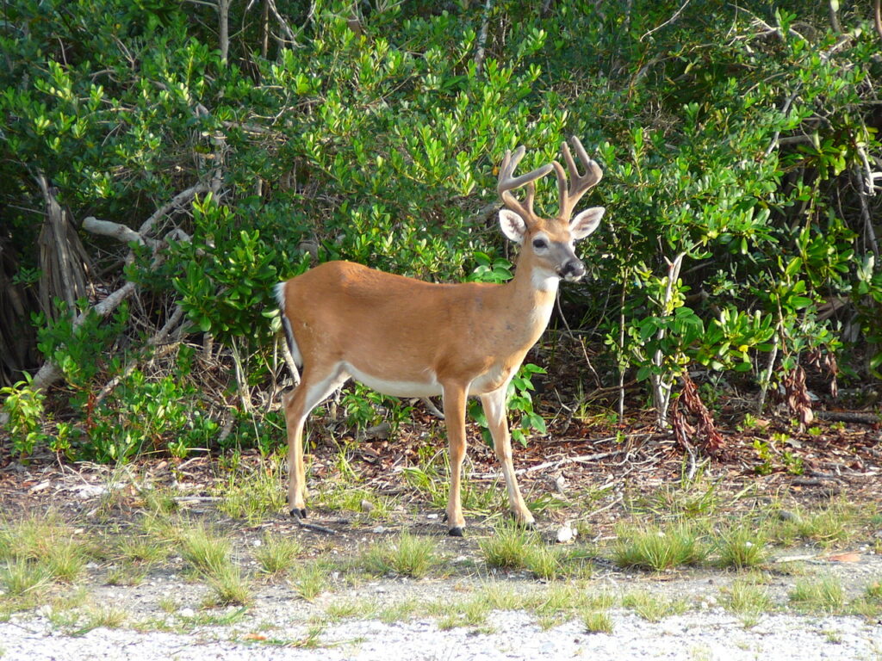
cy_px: 330
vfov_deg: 7.8
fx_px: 4841
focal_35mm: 190
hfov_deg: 10.4
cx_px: 441
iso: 80
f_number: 4.1
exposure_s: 1/50
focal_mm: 28.2
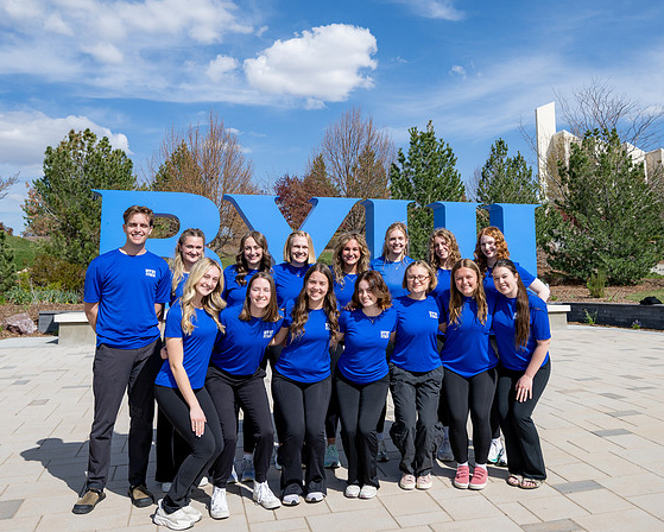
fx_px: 629
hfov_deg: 55.3
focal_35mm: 32
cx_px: 393
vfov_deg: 45.5
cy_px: 200
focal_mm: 22.5
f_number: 4
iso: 160
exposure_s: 1/2500
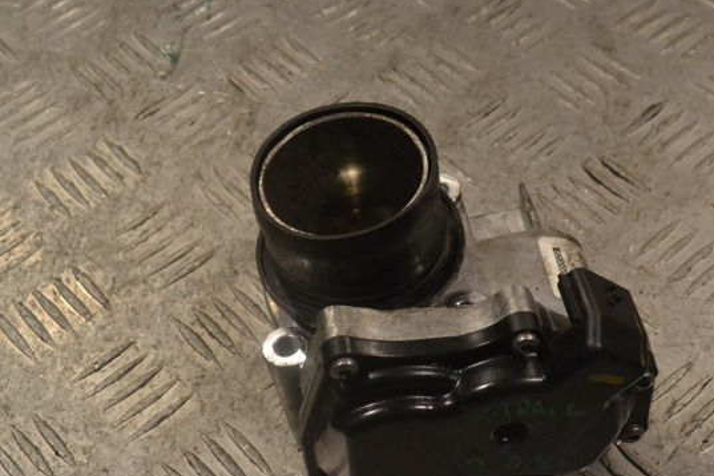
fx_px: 1241
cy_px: 269
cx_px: 404
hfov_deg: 32.0
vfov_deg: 21.7
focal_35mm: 63
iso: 3200
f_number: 11
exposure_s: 1/500
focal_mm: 35
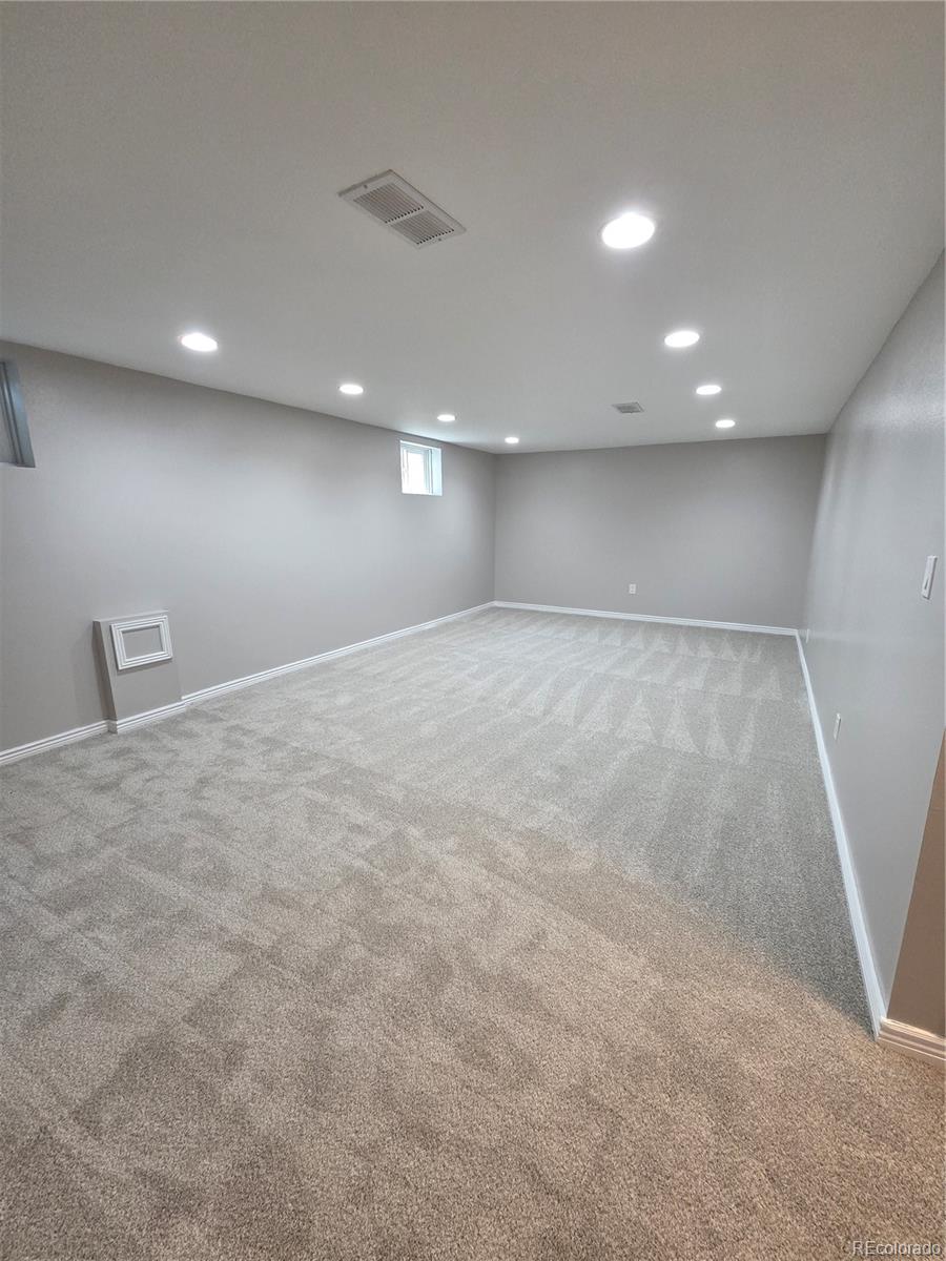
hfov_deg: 89.9
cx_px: 473
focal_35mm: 13
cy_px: 630
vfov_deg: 106.2
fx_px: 474
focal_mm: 2.2
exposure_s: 1/60
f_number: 2.2
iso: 500
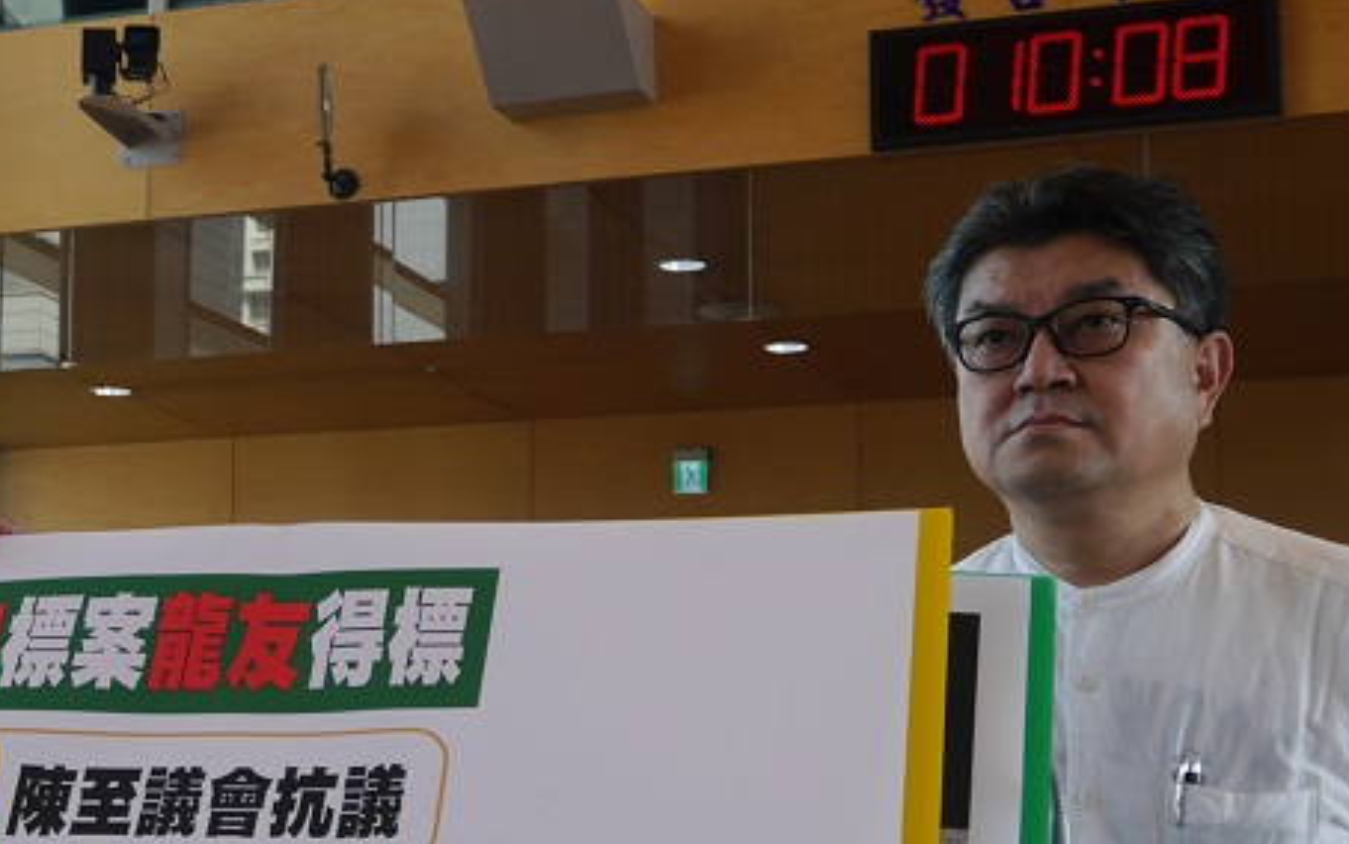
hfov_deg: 23.8
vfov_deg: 15.5
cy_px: 582
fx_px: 3089
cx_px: 71
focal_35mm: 84
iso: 200
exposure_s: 1/50
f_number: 4.2
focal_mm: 18
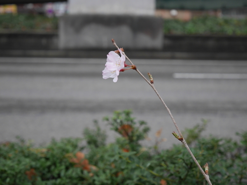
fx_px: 457
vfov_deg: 23.0
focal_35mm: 64
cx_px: 124
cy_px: 92
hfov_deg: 30.2
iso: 640
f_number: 5.6
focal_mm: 32
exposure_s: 1/80
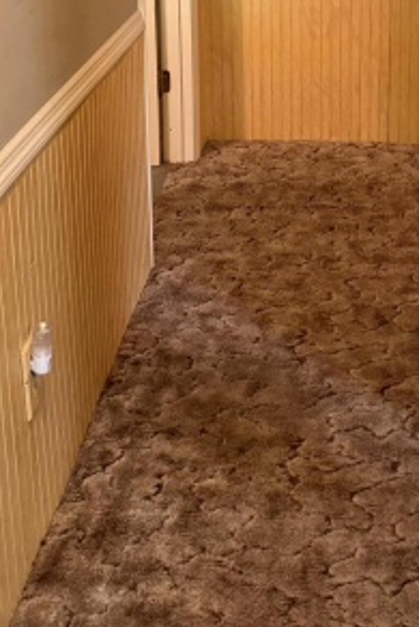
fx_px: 994
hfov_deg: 23.0
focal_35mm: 57
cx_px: 398
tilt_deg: -12.1
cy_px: -1
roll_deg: -1.1
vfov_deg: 32.2
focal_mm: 6.76
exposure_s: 1/60
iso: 640
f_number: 1.78
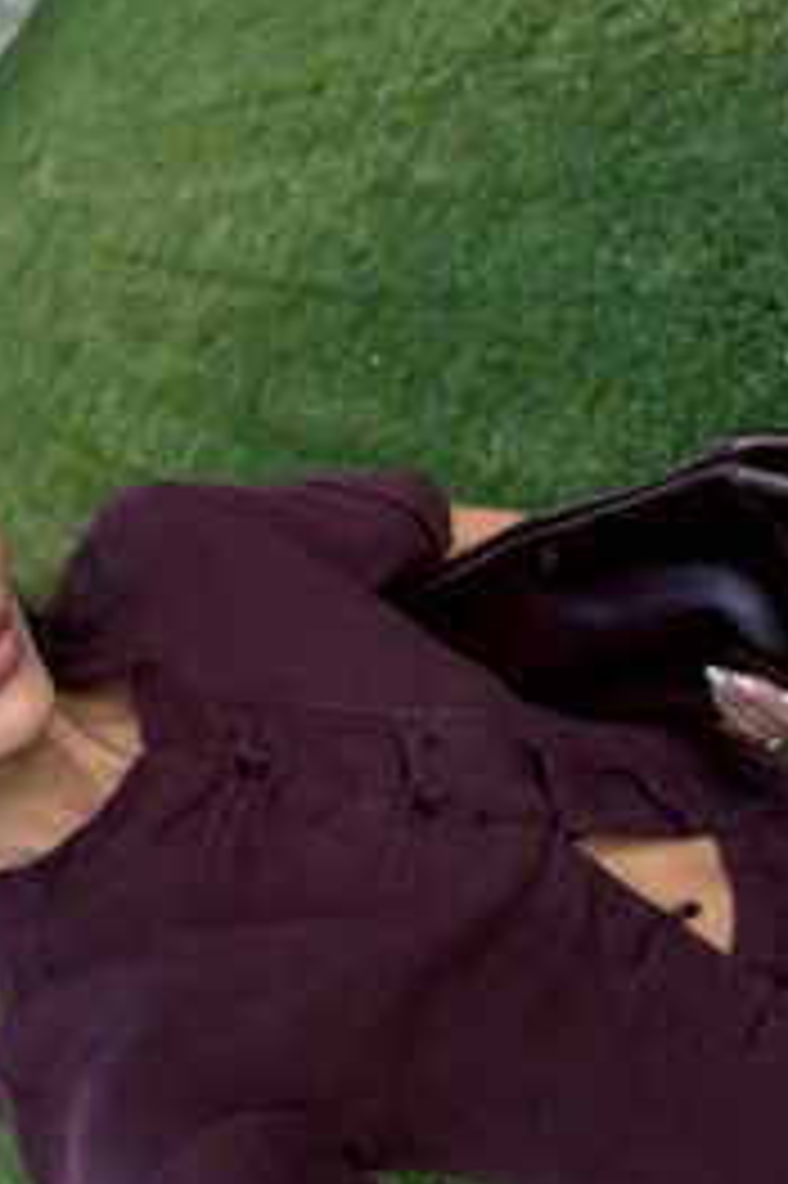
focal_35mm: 38
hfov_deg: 34.7
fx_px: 1249
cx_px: 261
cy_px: 738
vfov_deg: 50.2
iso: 80
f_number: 1.78
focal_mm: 6.76
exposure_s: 1/481
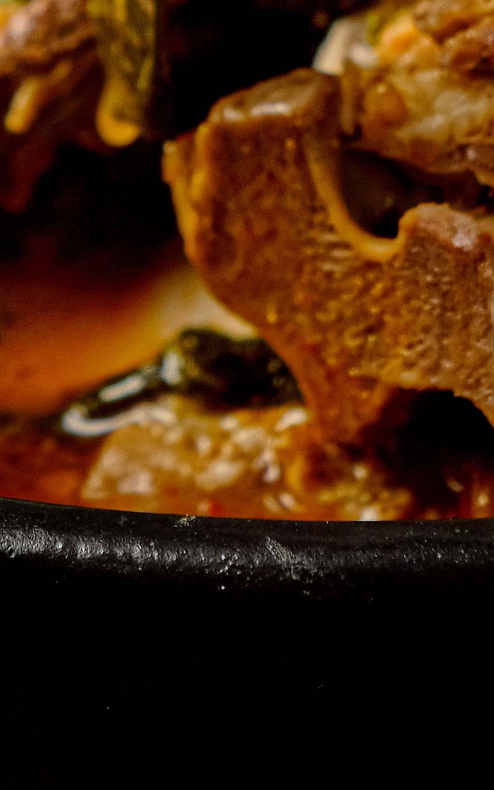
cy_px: -523
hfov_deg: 3.2
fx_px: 8790
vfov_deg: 5.1
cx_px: -214
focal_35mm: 408
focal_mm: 67.5
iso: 100
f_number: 5.6
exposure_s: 1/125
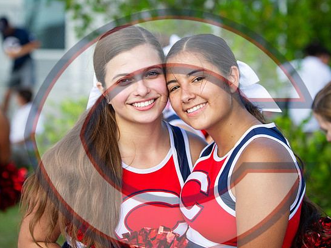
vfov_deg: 13.6
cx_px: 162
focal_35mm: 109
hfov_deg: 18.0
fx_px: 1042
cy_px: 94
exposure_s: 1/1000
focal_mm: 70
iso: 200
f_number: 2.8
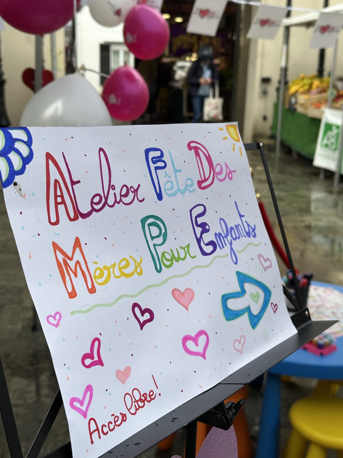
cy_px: 229
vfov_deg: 39.7
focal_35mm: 48
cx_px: 172
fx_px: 634
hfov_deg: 30.3
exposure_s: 1/571
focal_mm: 6.86
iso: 64
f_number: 1.78
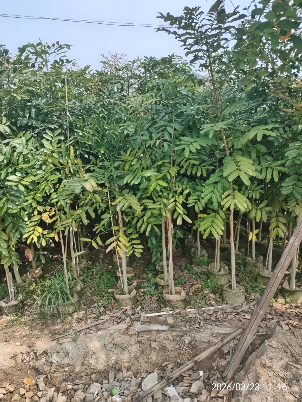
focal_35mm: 26
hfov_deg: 53.1
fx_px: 303
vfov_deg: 67.3
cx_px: 151
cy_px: 201
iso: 100
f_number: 1.8
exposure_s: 1/417
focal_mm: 4.26
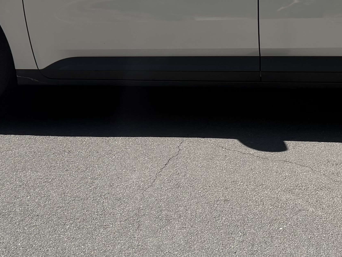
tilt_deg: -11.3
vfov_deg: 17.8
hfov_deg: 23.3
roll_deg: +0.5
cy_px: 46
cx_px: 301
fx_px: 810
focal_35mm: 82
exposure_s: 1/3279
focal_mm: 6.76
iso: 100
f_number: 1.78
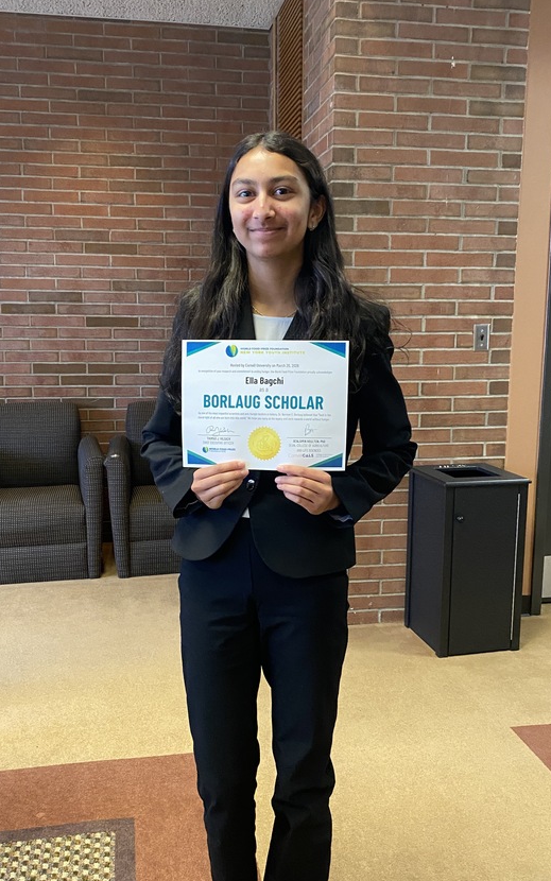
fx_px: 817
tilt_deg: -7.4
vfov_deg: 56.7
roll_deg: +0.8
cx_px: 268
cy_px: 455
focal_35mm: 34
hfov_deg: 37.3
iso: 400
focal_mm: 4.25
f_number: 1.8
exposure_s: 1/60
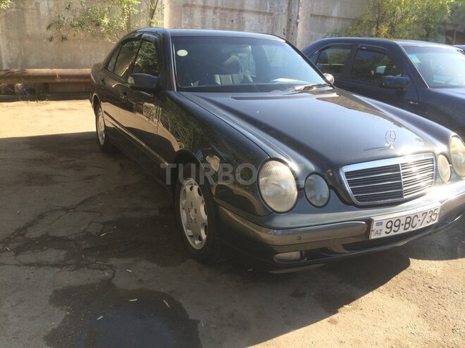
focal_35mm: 29
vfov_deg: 48.2
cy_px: 174
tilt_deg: -19.3
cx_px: 232
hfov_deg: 61.7
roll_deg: -1.9
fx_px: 390
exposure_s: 1/562
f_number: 2.2
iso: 32
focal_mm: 4.15
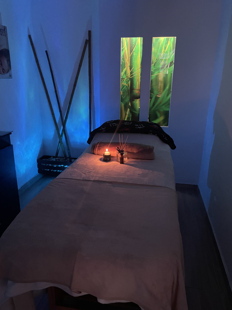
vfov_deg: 67.3
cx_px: 116
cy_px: 155
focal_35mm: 26
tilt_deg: -17.1
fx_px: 232
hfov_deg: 53.1
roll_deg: -0.1
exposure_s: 1/28
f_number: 1.6
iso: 640
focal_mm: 4.2
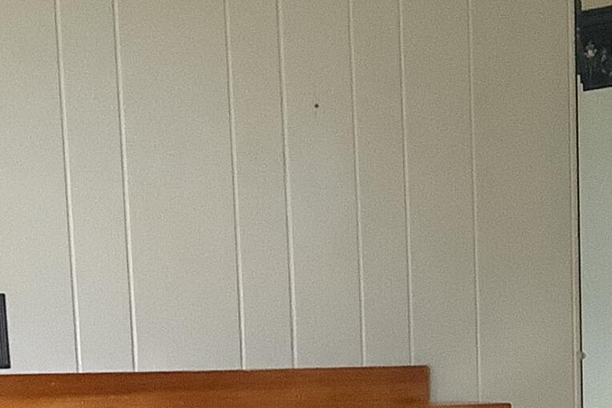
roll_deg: +0.6
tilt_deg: -10.0
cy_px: 683
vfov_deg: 10.3
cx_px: 568
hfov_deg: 15.9
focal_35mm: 127
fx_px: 2159
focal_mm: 3.3
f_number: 2.4
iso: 320
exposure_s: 1/60
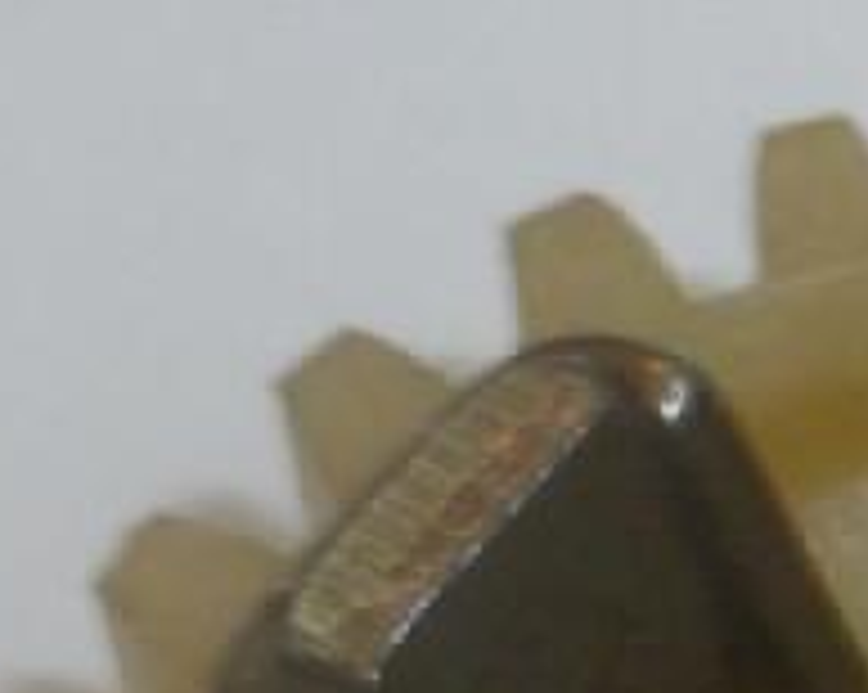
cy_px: 1256
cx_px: 1165
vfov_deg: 6.6
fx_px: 5826
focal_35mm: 227
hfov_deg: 8.4
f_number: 3.3
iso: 160
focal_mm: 5
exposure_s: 1/30
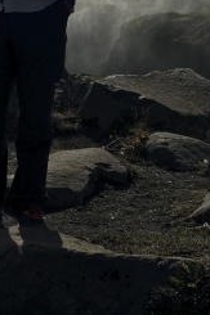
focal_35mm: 133
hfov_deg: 10.2
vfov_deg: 15.3
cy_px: 38
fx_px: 1165
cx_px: 4
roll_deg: -2.0
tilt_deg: -5.3
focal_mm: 6.6
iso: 20
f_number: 2.8
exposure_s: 1/2519
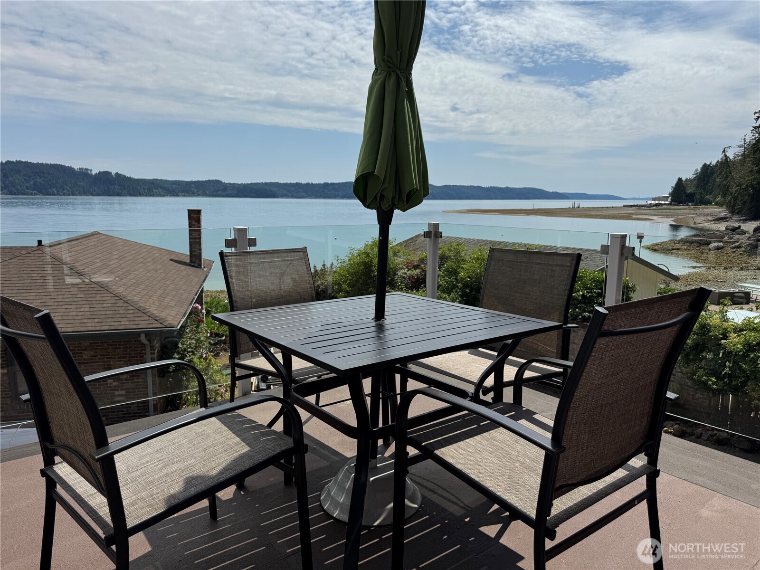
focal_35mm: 24
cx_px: 380
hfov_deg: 71.6
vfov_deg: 56.8
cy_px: 285
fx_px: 527
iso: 80
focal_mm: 6.76
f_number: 1.78
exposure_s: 1/9009
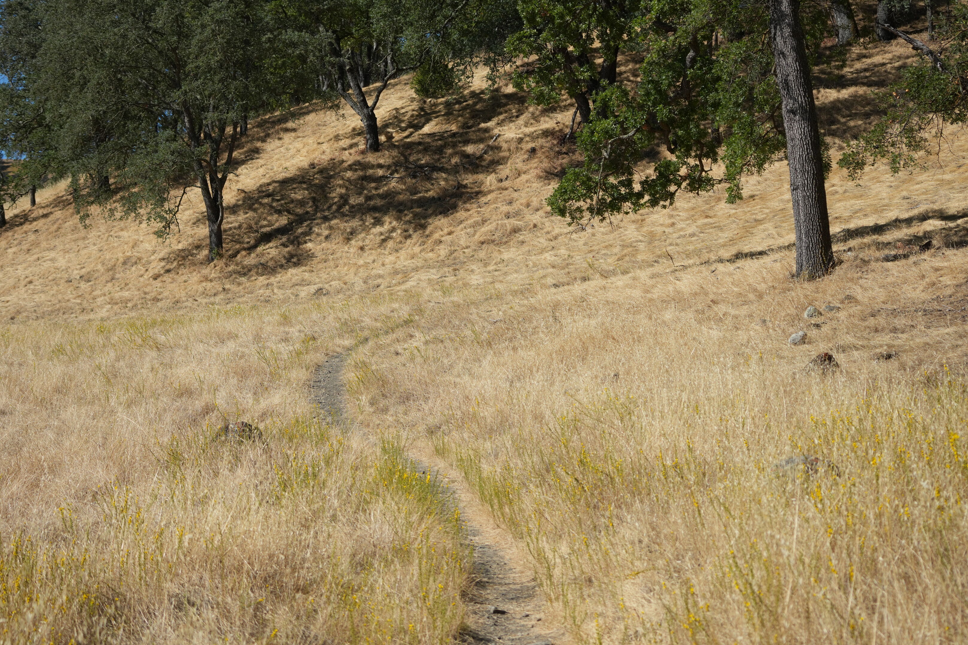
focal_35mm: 67
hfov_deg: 30.1
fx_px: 1801
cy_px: 225
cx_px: 446
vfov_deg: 20.3
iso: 320
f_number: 4.5
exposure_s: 1/2500
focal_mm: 50
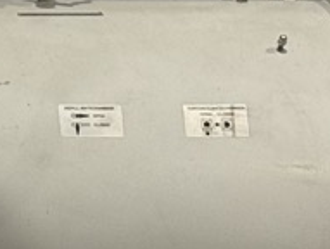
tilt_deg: -7.4
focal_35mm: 351
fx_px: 3352
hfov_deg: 5.3
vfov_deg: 4.2
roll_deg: +0.9
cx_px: -695
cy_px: 195
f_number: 1.78
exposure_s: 1/60
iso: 64
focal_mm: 6.76
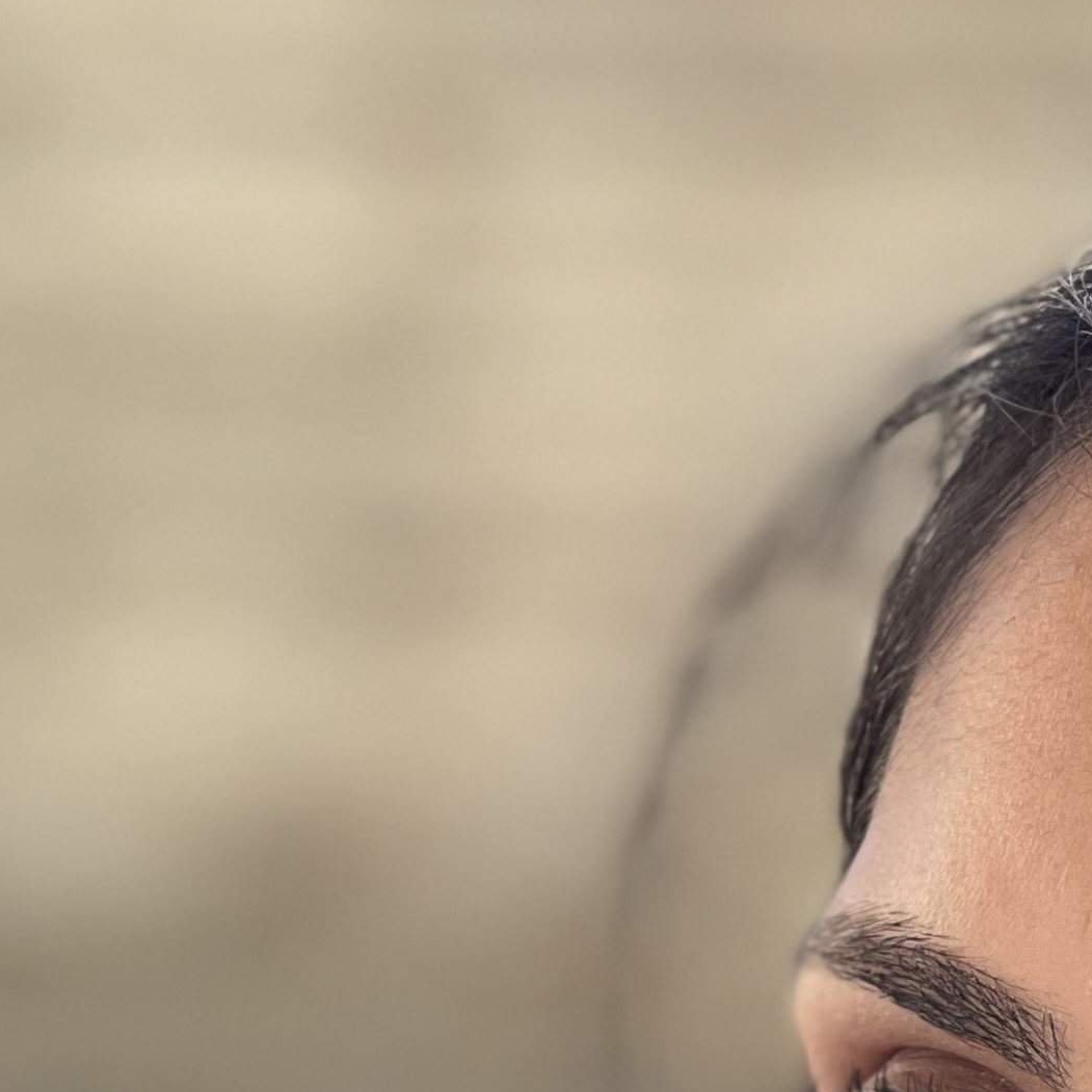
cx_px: 1173
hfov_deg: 8.0
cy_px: 1969
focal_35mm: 217
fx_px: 7745
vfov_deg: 7.8
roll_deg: -1.6
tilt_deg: -10.3
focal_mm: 7.5
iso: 20
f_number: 2.2
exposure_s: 1/238
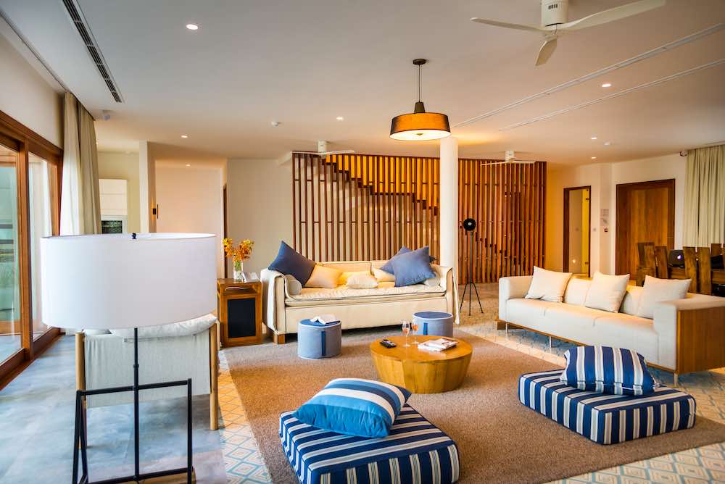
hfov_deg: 73.7
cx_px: 362
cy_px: 242
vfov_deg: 53.2
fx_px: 484
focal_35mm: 24
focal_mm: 24
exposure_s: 1/8
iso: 200
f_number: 5.6
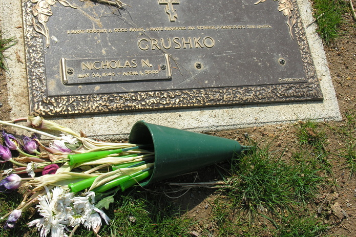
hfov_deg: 31.4
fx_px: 633
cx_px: 165
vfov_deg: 21.2
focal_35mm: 64
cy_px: 96
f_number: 6.2
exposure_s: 1/214
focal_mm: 13.8
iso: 50
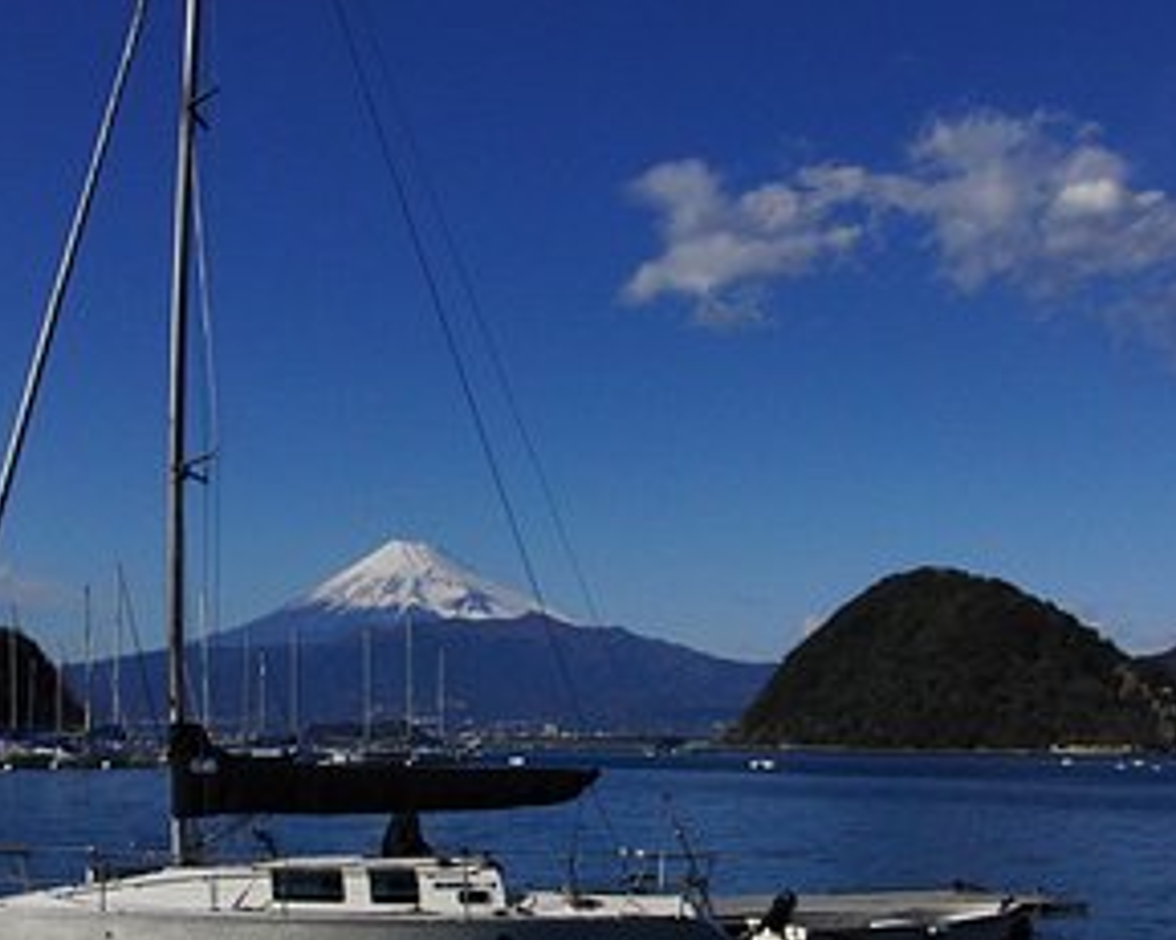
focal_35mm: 64
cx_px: 610
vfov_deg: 23.7
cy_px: 647
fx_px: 2227
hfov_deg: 29.6
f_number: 8.5
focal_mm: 6.42
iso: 100
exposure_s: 1/1000
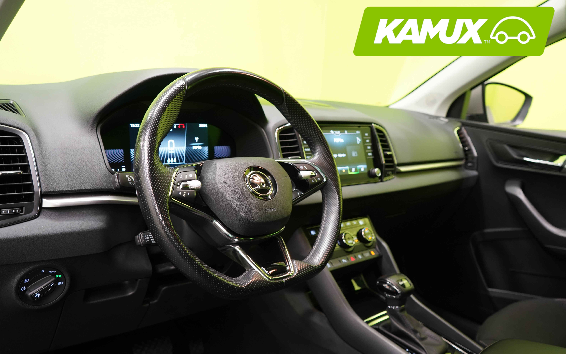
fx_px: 447
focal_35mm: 29
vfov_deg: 43.1
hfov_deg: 64.6
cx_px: 282
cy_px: 180
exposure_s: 1/20
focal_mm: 28
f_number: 5
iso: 1250
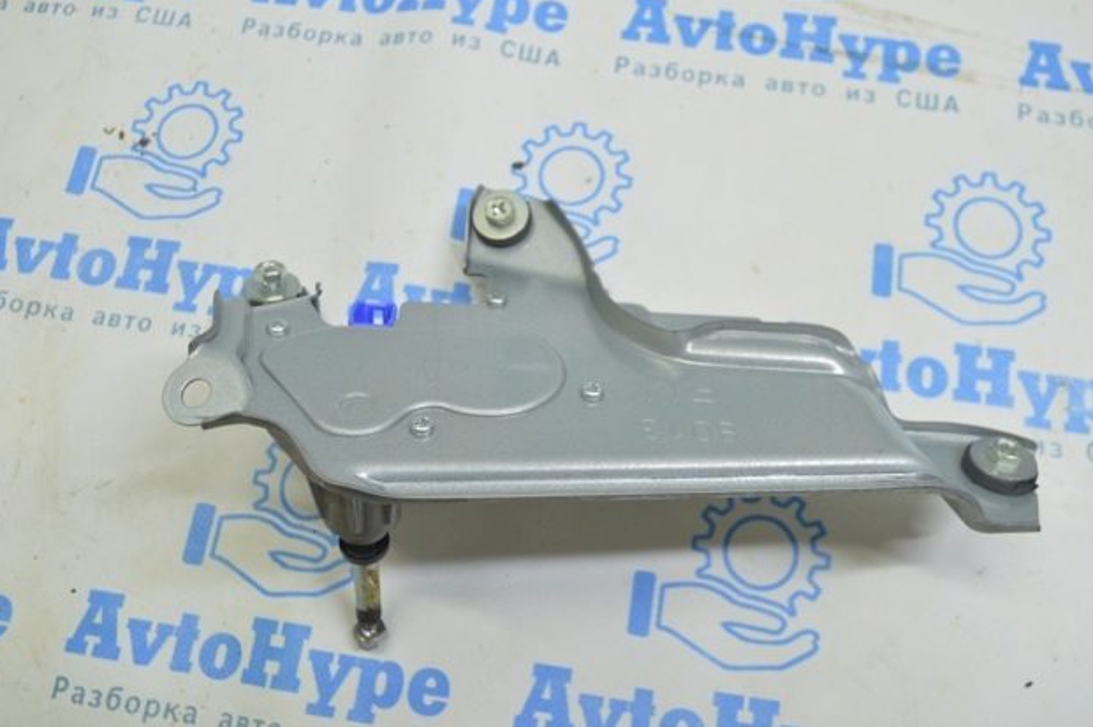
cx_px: 539
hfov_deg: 55.8
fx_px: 1031
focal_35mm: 34
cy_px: 356
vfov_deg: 38.8
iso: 400
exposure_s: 1/20
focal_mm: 22
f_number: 5.6
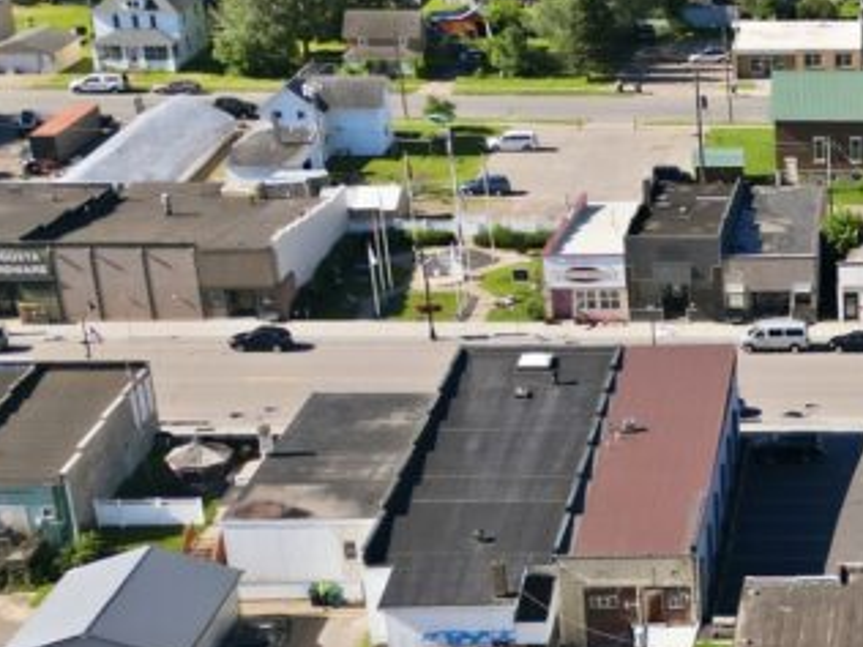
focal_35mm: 81
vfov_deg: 18.1
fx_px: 2019
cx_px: 952
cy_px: 486
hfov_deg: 22.7
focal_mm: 6.7
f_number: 1.7
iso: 150
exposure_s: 1/400
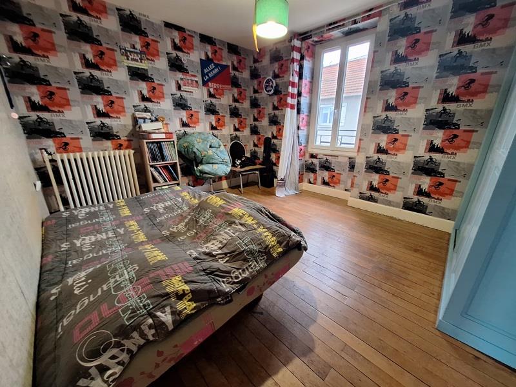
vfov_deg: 89.9
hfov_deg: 106.2
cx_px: 258
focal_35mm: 13
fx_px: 194
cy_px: 194
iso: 160
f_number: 2.2
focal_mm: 1.74
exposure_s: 1/25
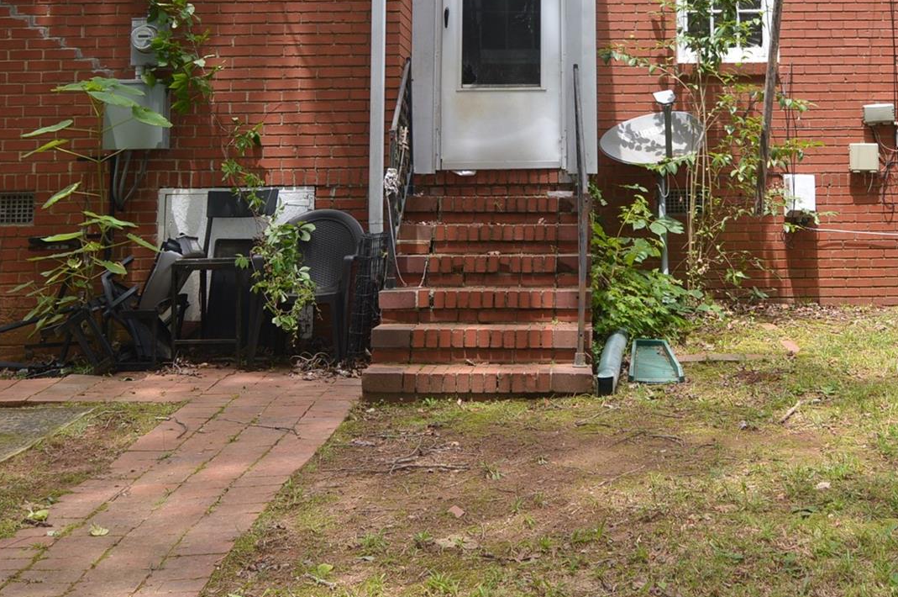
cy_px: 52
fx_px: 1146
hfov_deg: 41.9
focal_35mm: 46
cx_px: 638
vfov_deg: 28.0
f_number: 5.6
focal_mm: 16
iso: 100
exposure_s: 1/125
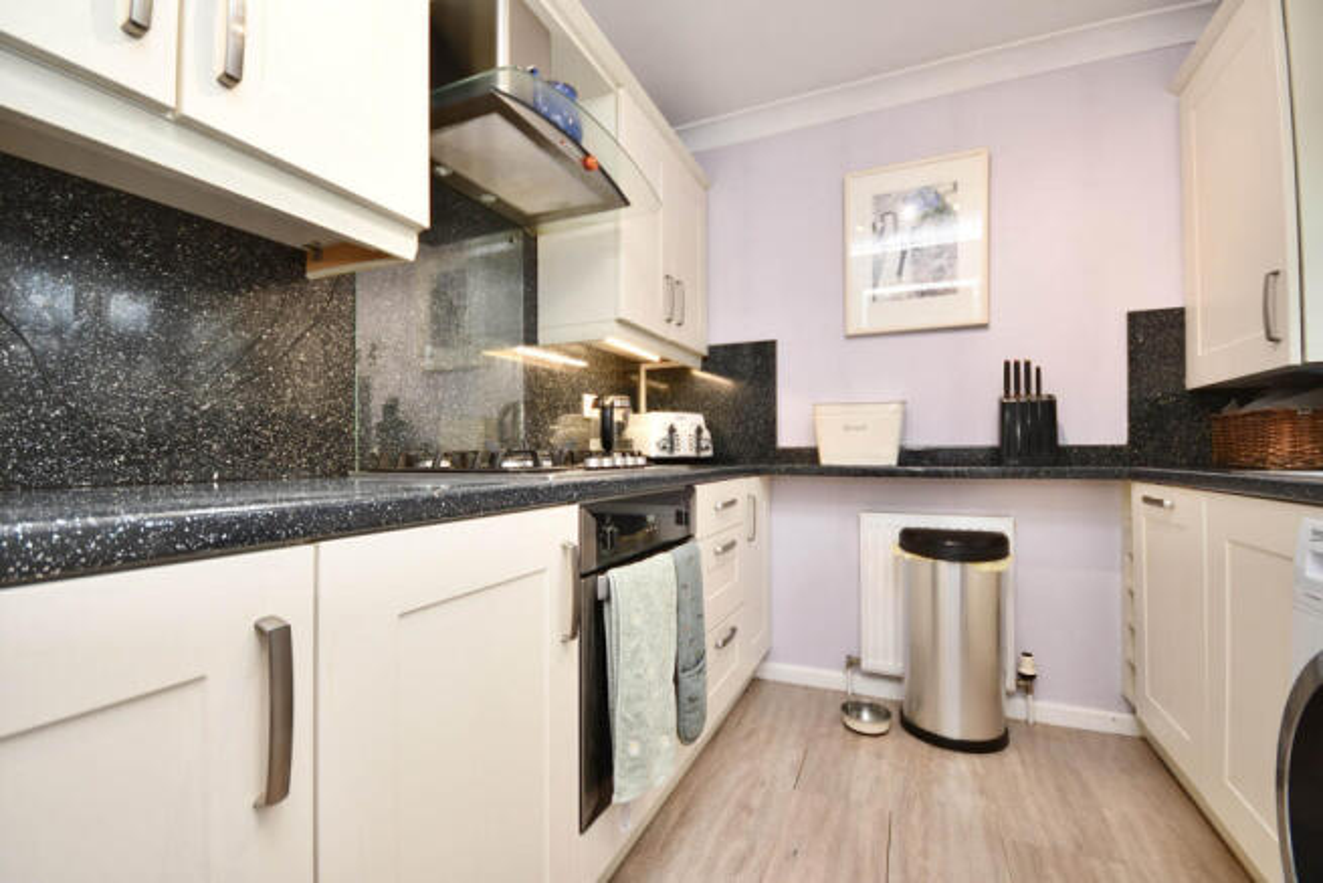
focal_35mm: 15
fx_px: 551
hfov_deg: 100.4
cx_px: 662
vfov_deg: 77.4
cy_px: 442
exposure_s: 1/60
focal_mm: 10
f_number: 4
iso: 500
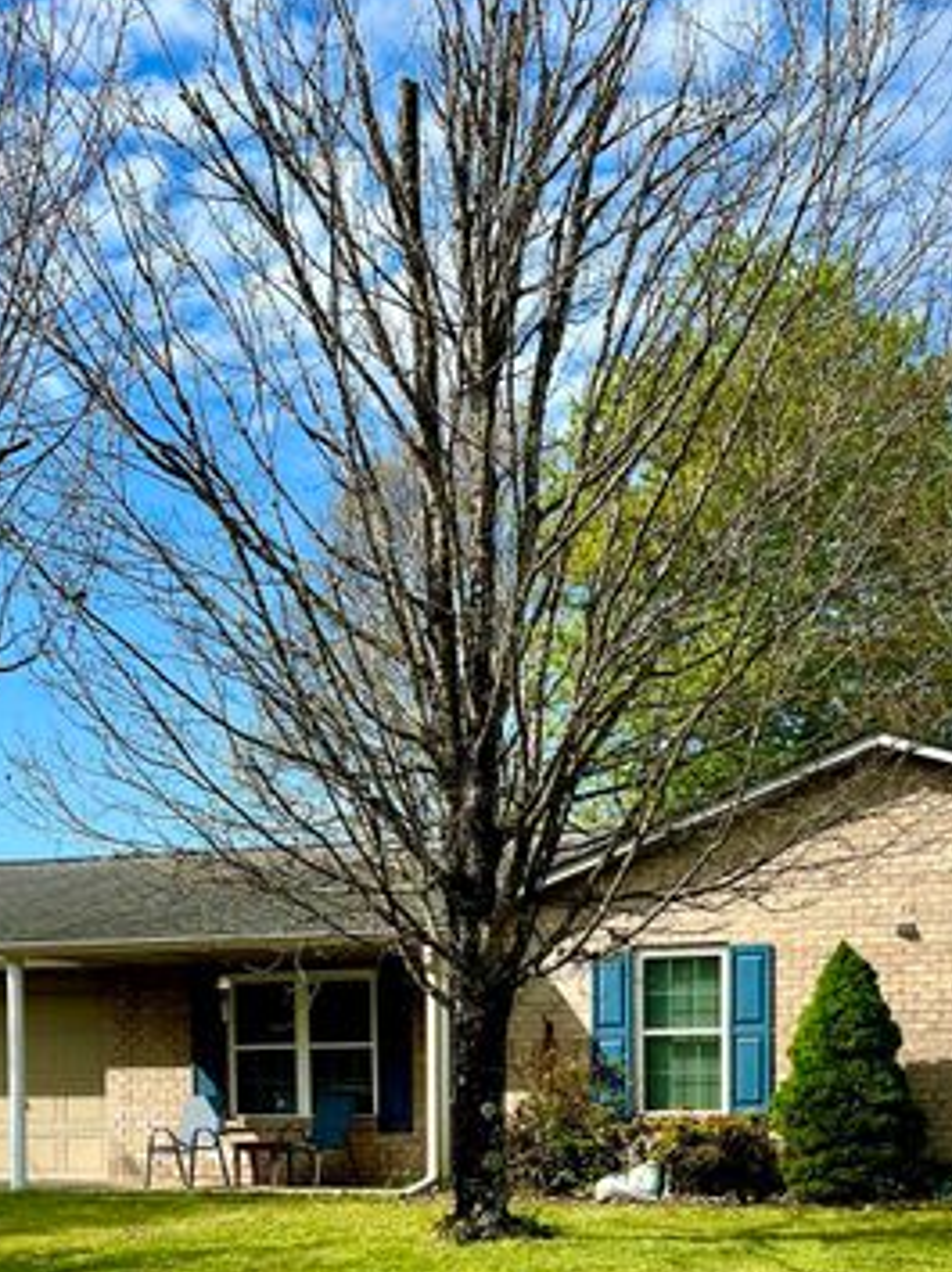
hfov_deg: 29.6
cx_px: 553
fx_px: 1799
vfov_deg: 36.9
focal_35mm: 49
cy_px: 1094
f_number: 1.5
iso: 50
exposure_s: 1/3704
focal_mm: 5.7
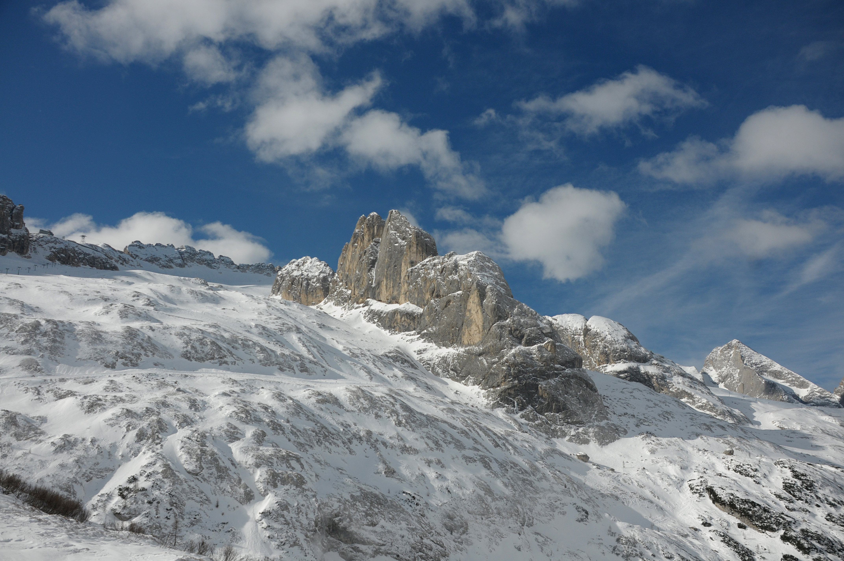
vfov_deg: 39.9
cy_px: 280
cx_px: 422
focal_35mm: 33
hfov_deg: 57.3
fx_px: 773
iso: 200
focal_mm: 22
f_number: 5.6
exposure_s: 1/3200
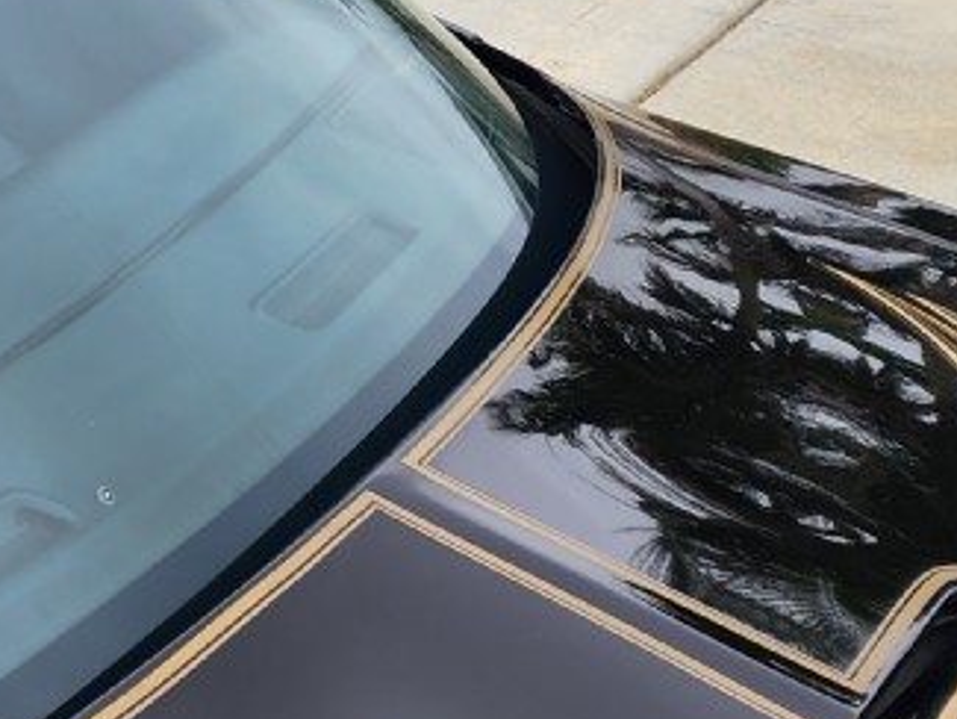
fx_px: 2351
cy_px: -83
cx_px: -801
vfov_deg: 16.8
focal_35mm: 85
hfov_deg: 18.0
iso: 20
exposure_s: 1/180
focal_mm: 6.4
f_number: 1.8
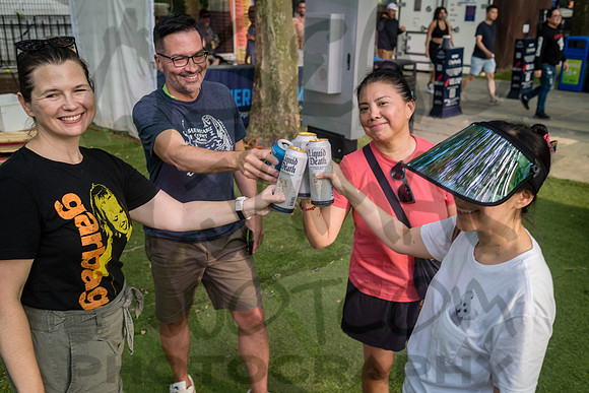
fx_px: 573
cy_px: 196
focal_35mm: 35
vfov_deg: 37.9
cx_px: 294
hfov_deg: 54.4
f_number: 4.5
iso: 400
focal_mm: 35
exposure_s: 1/250
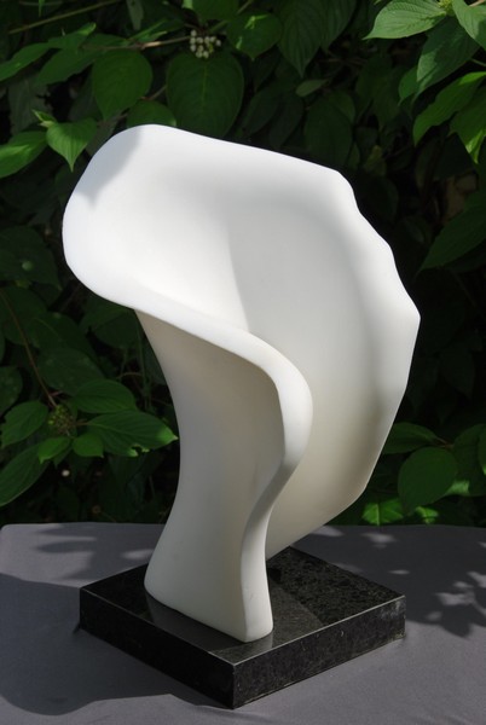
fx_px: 1877
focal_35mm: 93
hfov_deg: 14.8
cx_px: 243
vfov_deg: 21.9
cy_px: 362
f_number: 13
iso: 100
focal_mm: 62
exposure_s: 1/200
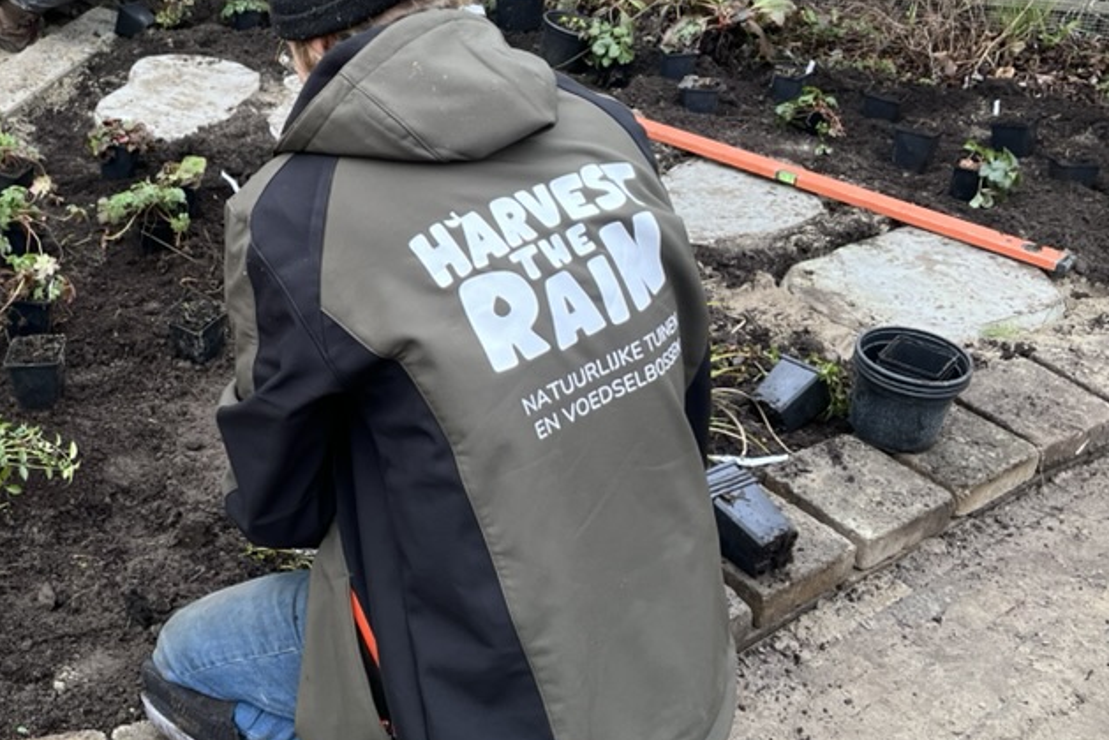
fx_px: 1356
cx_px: 266
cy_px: 315
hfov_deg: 43.0
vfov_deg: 30.5
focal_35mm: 44
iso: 80
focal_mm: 5.1
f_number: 1.6
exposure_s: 1/121
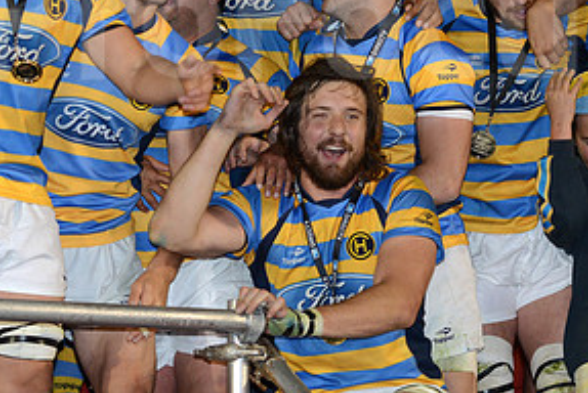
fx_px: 3368
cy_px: 9
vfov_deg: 6.7
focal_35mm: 206
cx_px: 148
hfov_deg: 10.0
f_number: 2.8
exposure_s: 1/160
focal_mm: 102
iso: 800
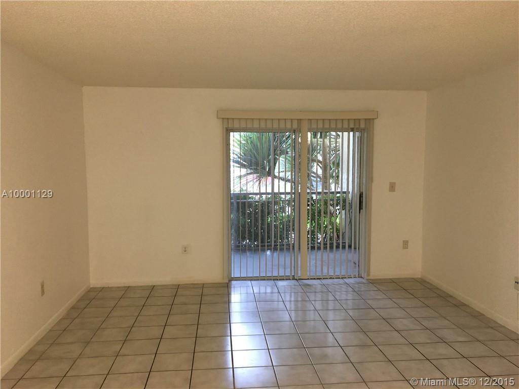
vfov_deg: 48.2
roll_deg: -0.6
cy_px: 194
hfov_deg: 61.7
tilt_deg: -3.6
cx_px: 260
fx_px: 435
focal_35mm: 29
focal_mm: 4.15
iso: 160
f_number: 2.2
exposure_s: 1/30
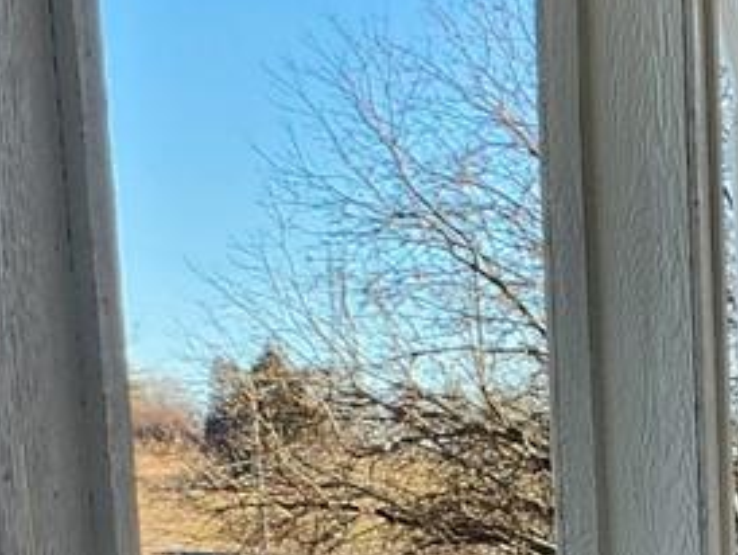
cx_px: 1821
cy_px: 1242
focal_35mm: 140
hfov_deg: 11.4
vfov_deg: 9.6
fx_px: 2987
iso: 50
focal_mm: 5
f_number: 1.8
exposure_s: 1/508
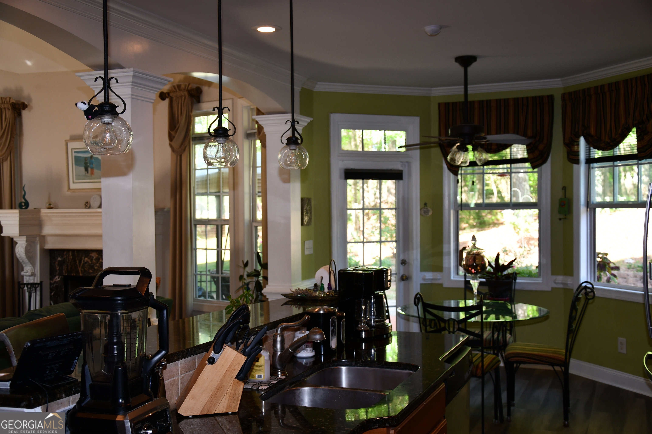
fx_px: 761
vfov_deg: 31.9
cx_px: 326
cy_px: 217
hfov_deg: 46.4
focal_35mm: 42
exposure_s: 1/60
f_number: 4
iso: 320
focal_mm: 28
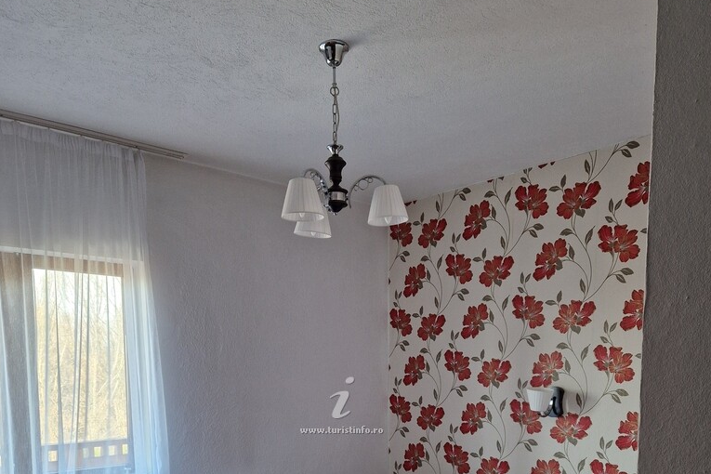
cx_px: 355
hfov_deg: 58.7
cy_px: 417
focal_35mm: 32
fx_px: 632
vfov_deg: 38.6
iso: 160
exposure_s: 1/100
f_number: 1.8
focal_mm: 5.4
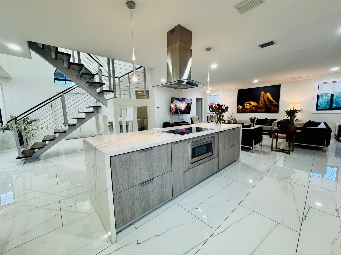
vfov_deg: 85.7
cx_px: 170
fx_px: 138
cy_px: 128
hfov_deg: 102.1
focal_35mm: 14
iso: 250
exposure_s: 1/120
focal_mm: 2.22
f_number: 2.2
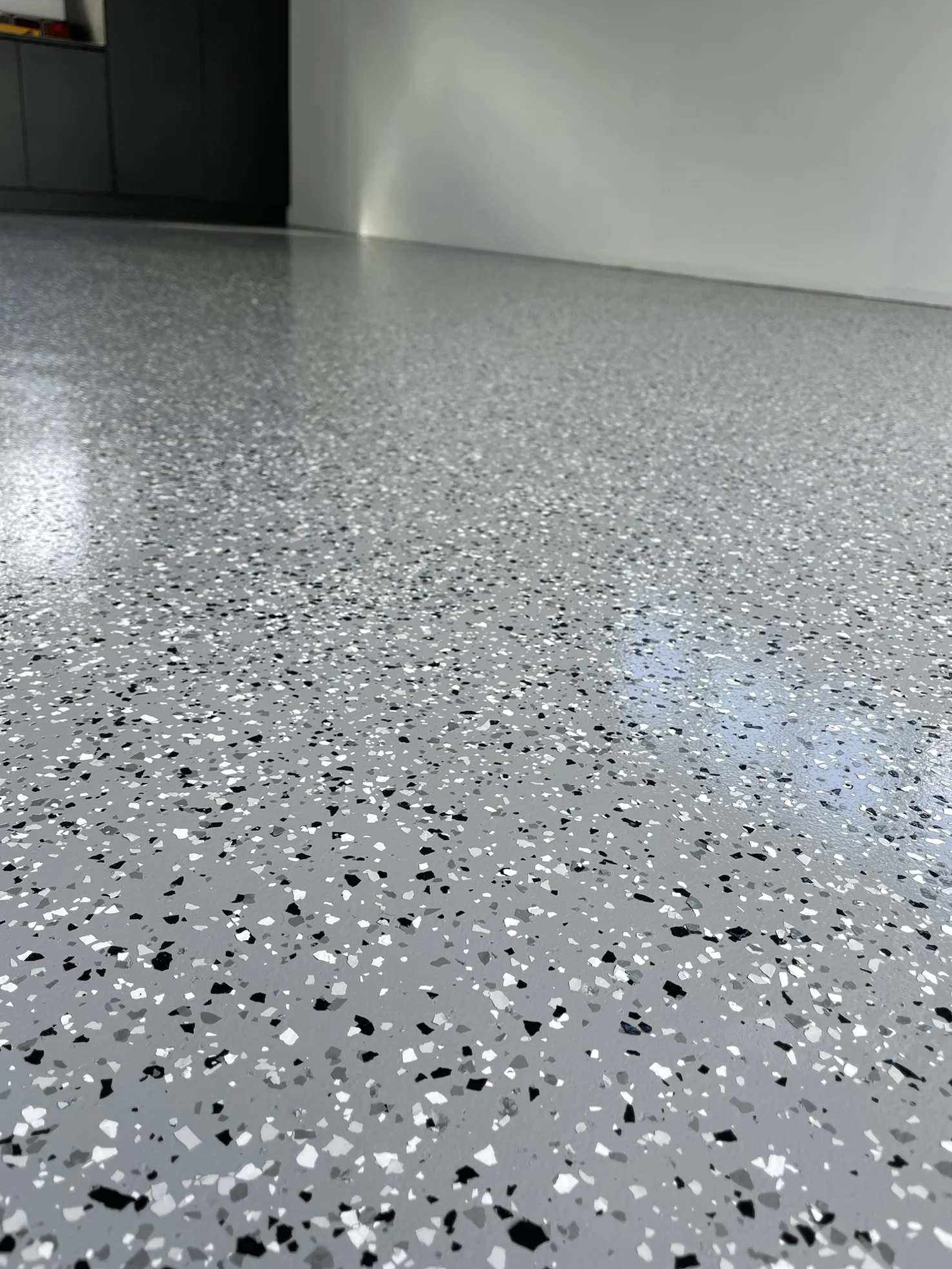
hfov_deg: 51.4
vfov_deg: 65.3
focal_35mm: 27
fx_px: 990
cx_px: 474
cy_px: 651
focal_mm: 5.1
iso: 32
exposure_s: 1/363
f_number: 1.6
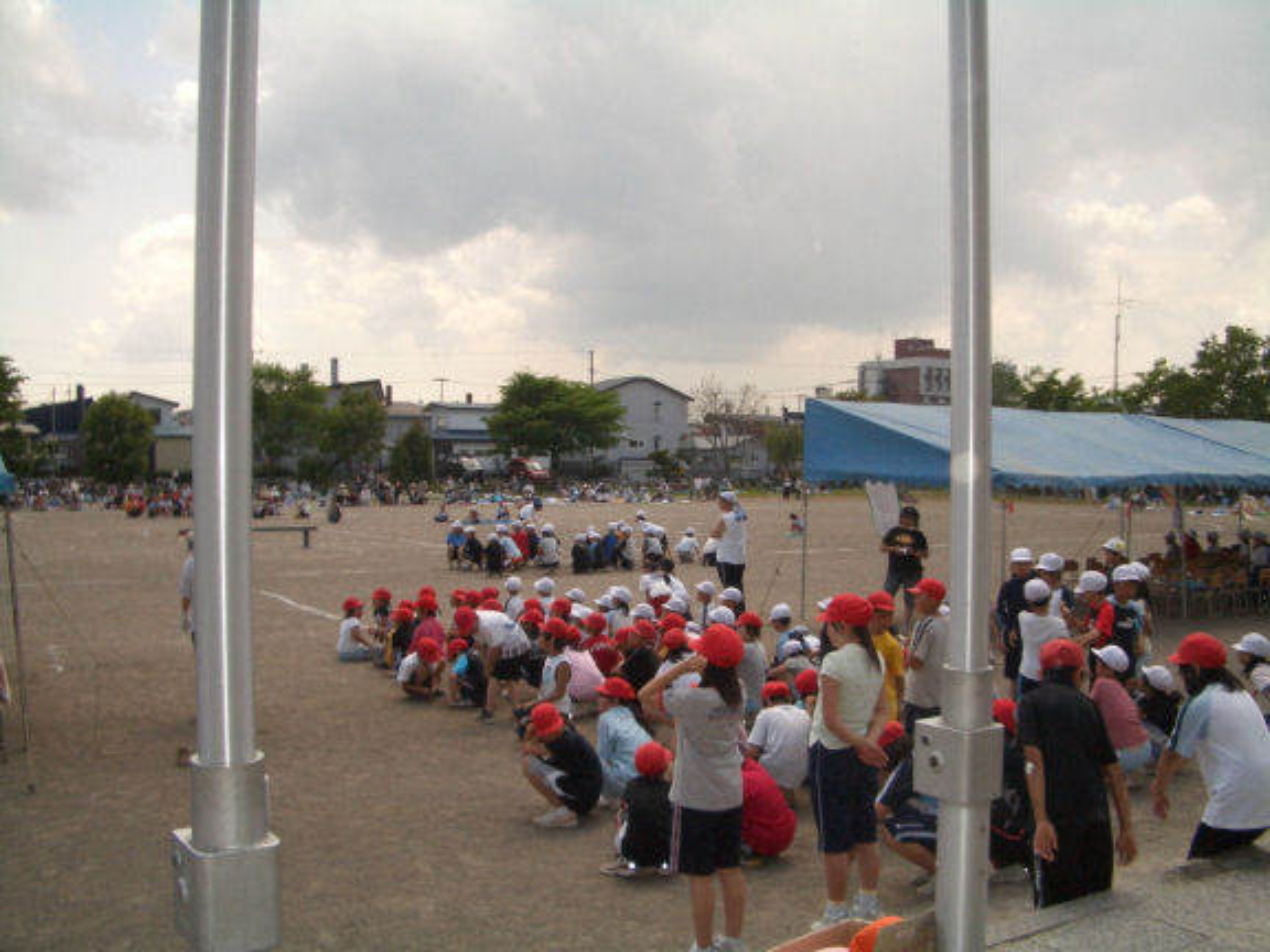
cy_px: 476
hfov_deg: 52.6
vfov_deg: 40.7
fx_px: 1284
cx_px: 635
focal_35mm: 35
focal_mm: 5.8
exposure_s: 1/1000
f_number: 4.3
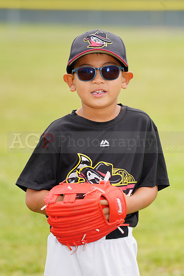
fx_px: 2053
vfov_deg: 7.7
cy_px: 138
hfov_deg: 5.1
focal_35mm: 268
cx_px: 92
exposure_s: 1/250
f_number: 6.3
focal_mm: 268
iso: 100
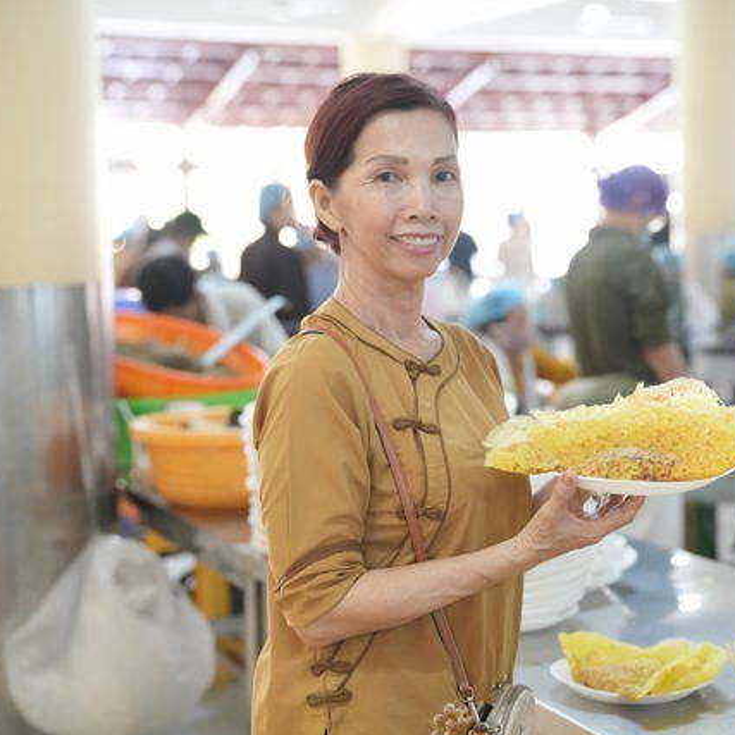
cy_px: 369
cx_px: 520
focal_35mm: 75
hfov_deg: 22.9
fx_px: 1802
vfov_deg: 23.1
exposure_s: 1/125
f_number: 2.8
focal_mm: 58
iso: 4000
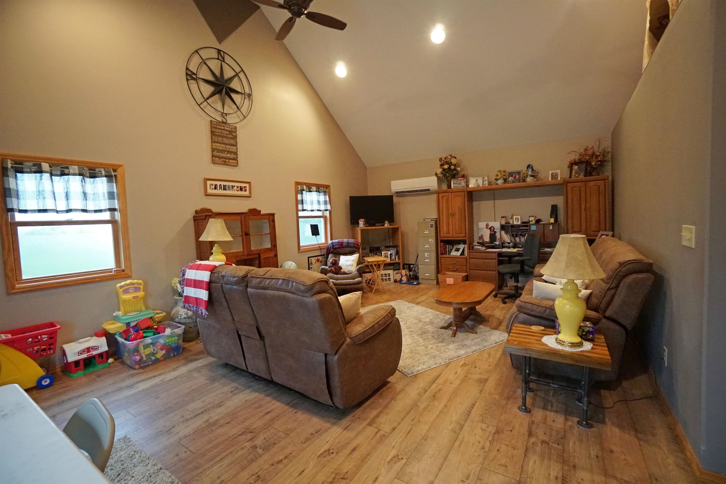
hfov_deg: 100.4
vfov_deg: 77.3
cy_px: 242
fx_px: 302
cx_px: 363
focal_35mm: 15
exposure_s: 1/160
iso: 6400
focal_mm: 10
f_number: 4
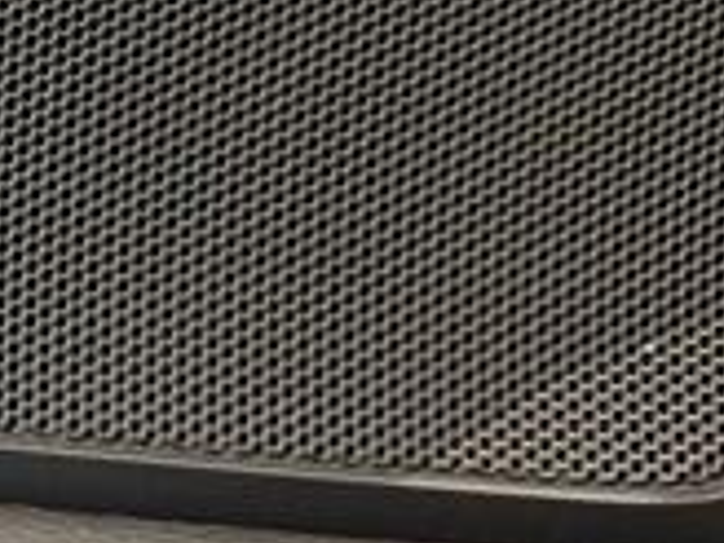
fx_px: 1882
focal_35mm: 90
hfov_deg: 18.4
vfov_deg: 16.3
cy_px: 79
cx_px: -464
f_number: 1.8
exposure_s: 1/33
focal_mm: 5.4
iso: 640
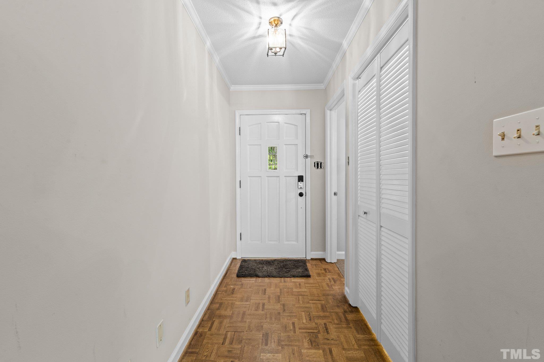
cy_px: 181
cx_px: 272
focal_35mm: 15
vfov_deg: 77.3
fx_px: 227
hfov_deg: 100.4
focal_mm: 15
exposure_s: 1/2
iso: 400
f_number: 7.1
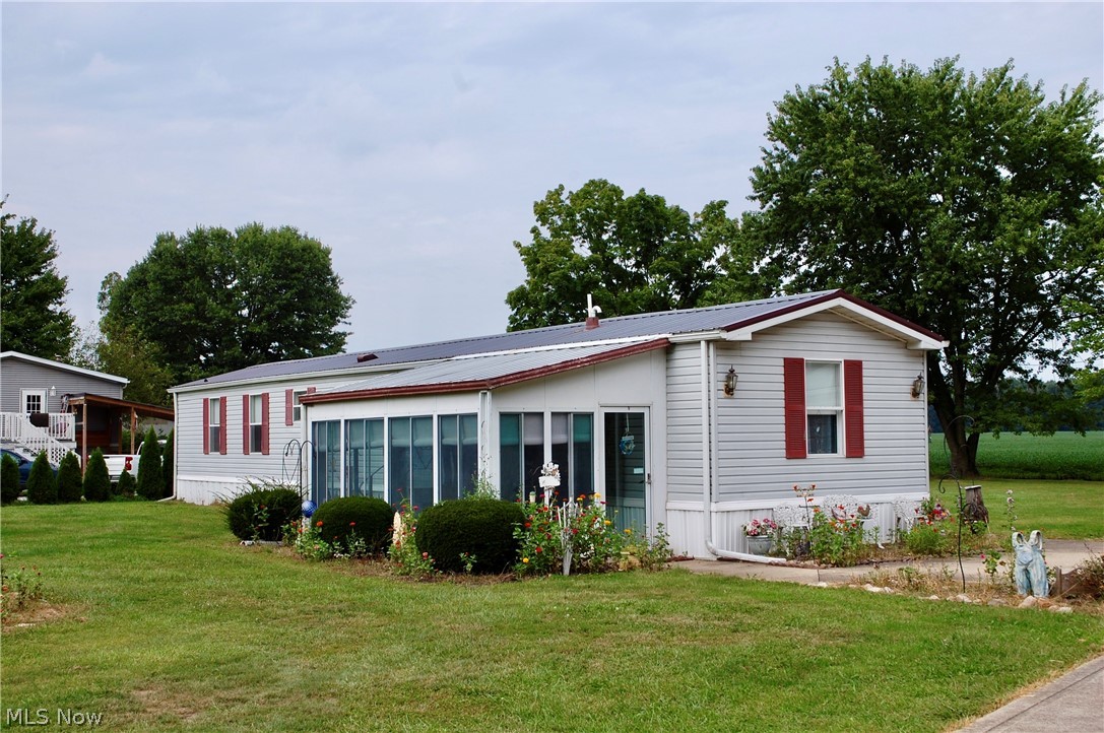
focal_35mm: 44
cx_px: 552
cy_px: 366
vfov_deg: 30.8
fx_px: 1332
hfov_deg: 45.0
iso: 200
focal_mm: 29
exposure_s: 1/320
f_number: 9
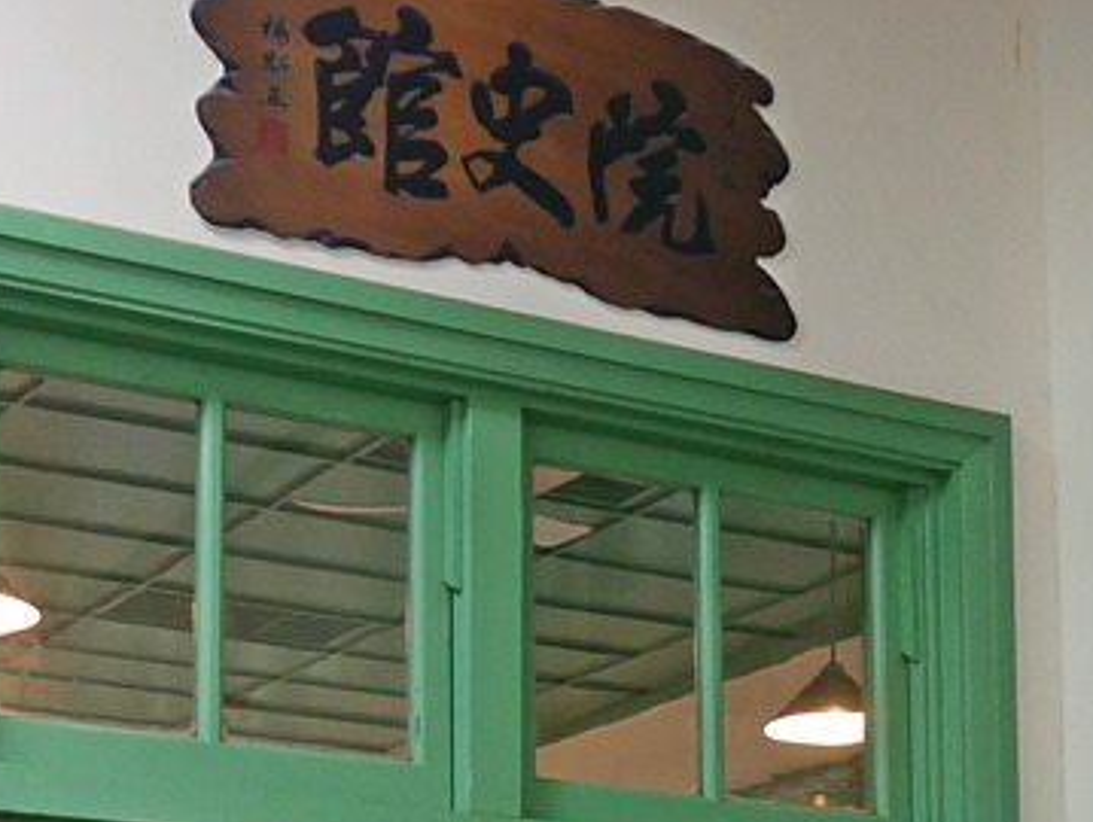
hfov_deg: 24.9
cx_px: 402
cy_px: 1088
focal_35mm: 78
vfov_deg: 17.7
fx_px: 2465
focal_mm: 14
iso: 1000
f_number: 3.5
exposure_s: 1/60
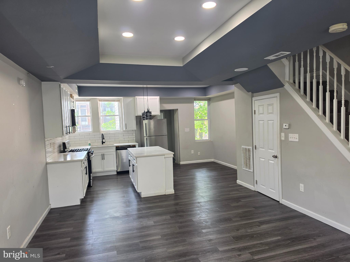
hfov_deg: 73.9
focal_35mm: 23
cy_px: 131
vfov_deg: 58.9
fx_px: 233
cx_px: 175
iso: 64
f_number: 1.4
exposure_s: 1/120
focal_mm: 6.5
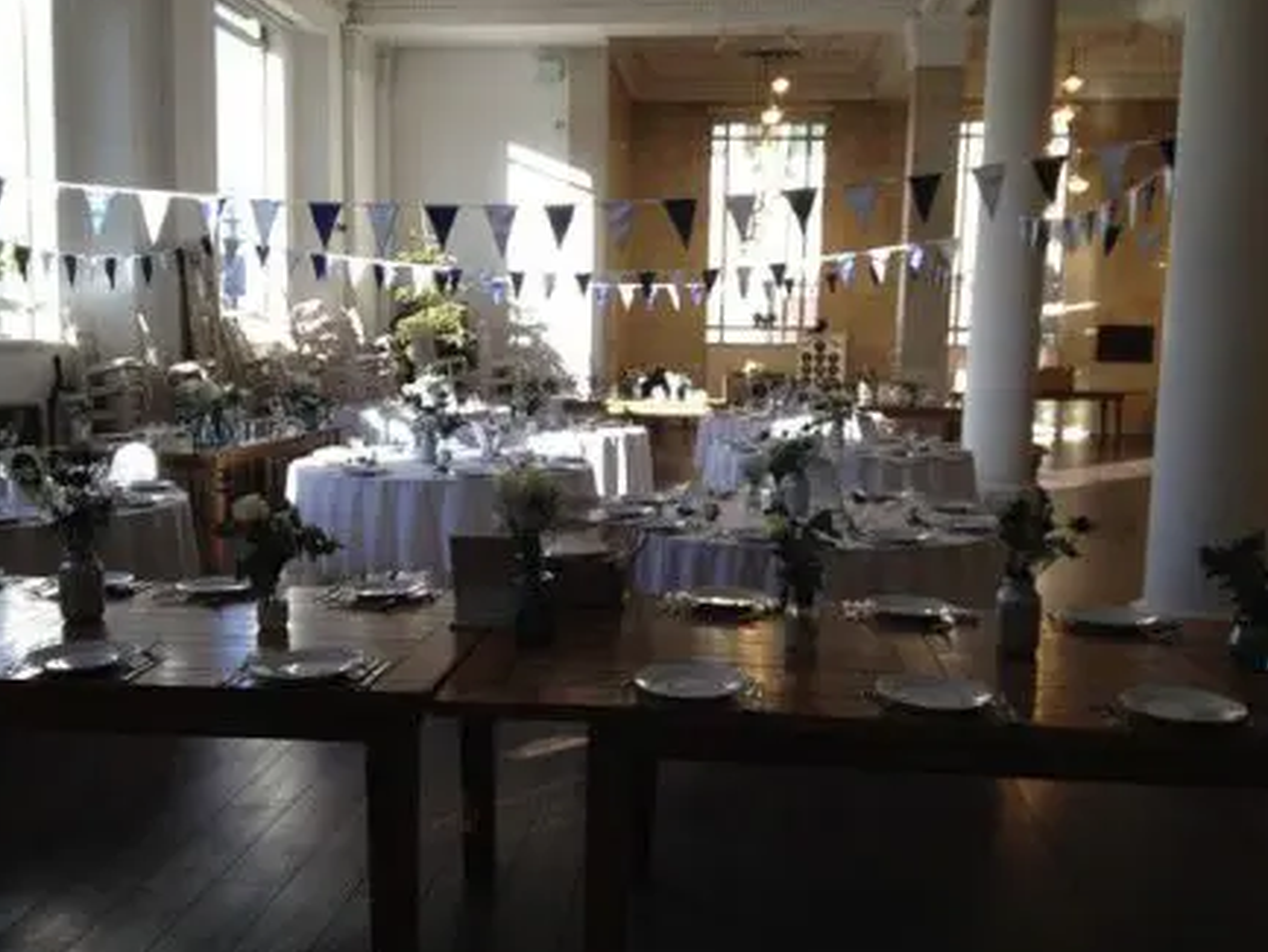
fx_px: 1319
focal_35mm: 36
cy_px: 477
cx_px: 618
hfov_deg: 51.3
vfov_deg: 39.7
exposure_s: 1/60
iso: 64
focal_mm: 4.28
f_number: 2.4
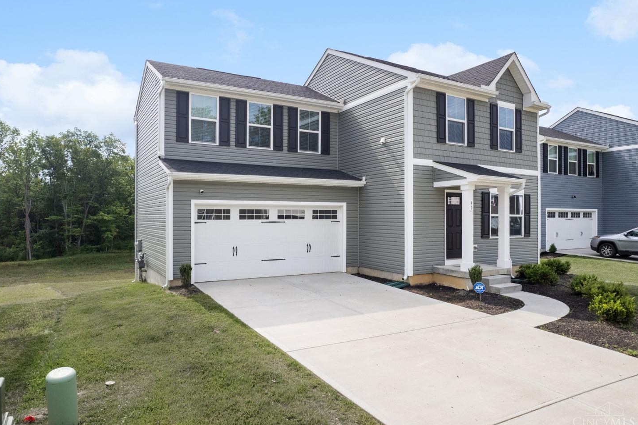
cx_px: 307
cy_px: 215
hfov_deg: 76.1
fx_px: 408
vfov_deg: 55.1
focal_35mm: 23
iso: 110
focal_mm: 8.38
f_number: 2.8
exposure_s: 1/2000
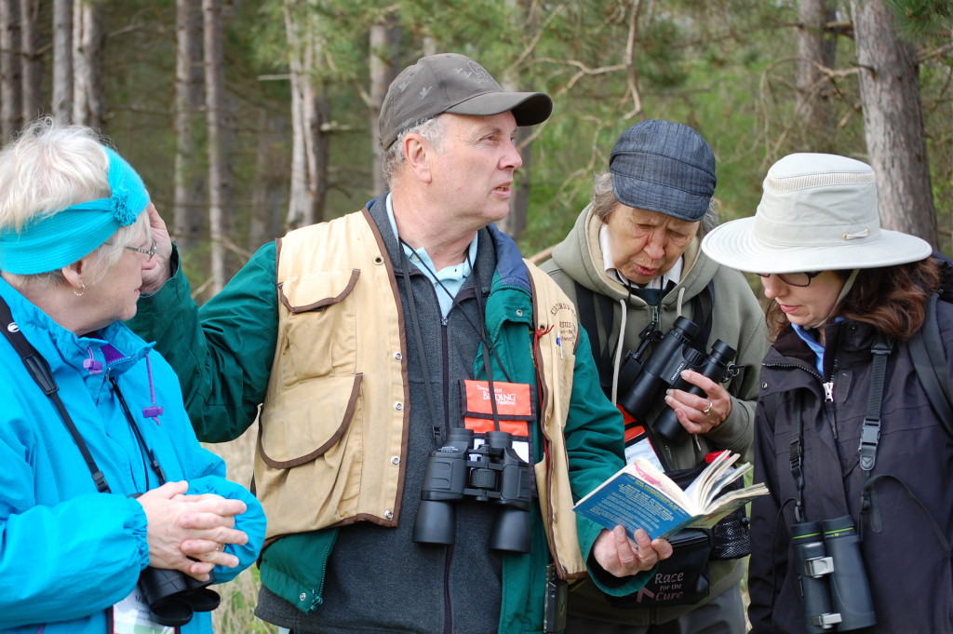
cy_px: 317
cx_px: 476
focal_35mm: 82
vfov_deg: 16.5
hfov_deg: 24.6
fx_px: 2182
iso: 200
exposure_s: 1/160
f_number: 6.3
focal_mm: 55
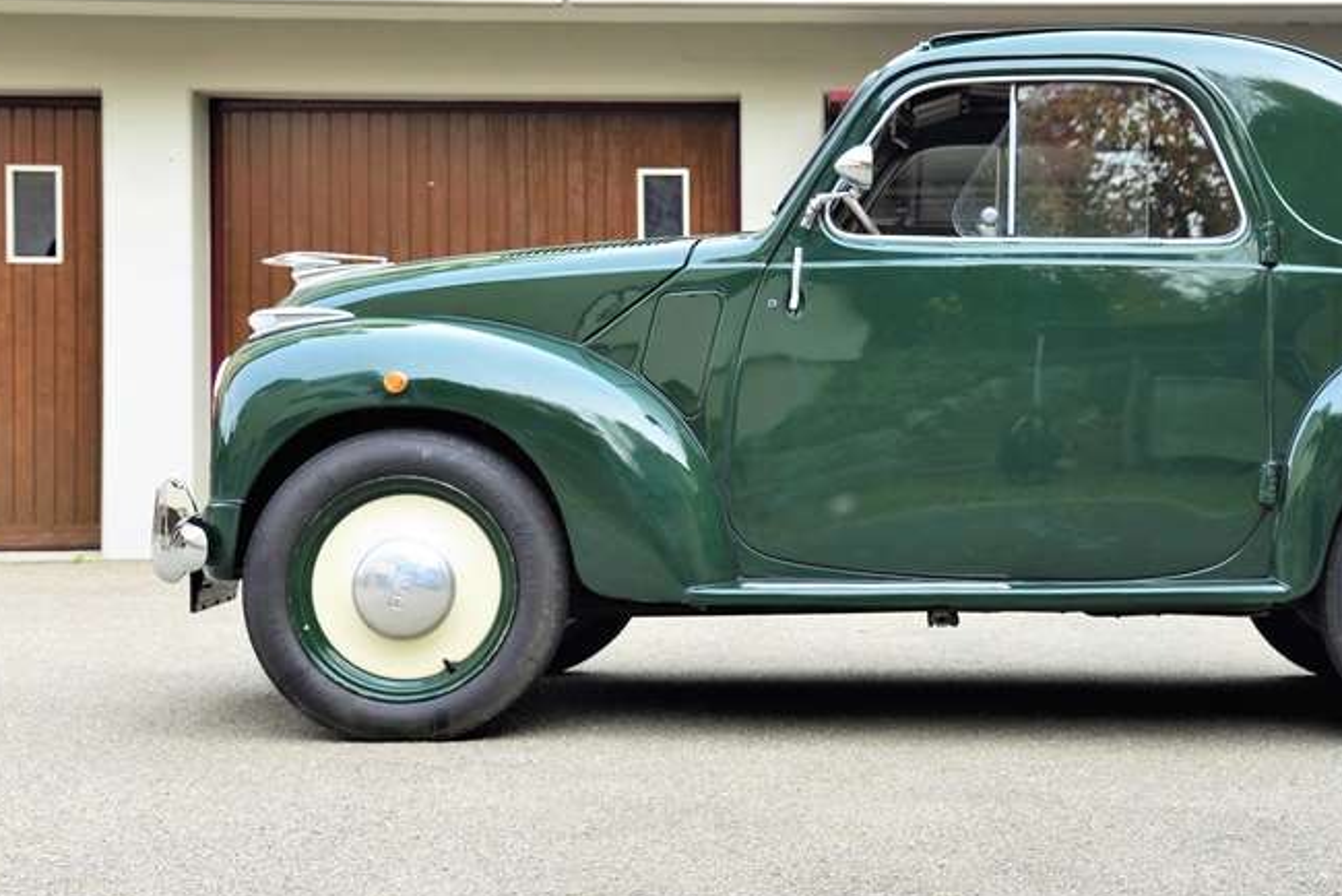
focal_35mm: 56
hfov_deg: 35.1
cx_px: 960
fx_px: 2088
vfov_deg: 24.2
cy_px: 362
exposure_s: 1/125
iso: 400
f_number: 5.6
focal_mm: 38
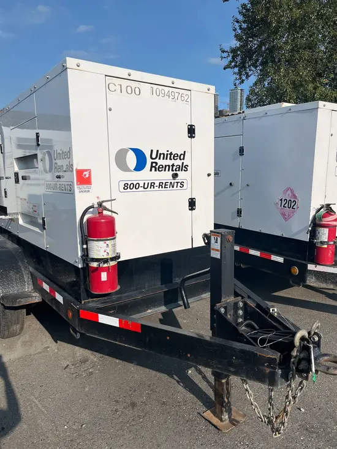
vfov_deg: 67.3
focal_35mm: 26
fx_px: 337
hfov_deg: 53.1
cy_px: 224
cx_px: 168
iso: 50
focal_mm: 5.1
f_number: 1.6
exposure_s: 1/7874
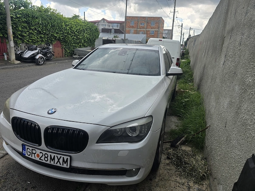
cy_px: 96
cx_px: 128
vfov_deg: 58.9
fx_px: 169
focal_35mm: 23
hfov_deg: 73.9
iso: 12
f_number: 1.7
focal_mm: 6.3
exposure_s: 1/346
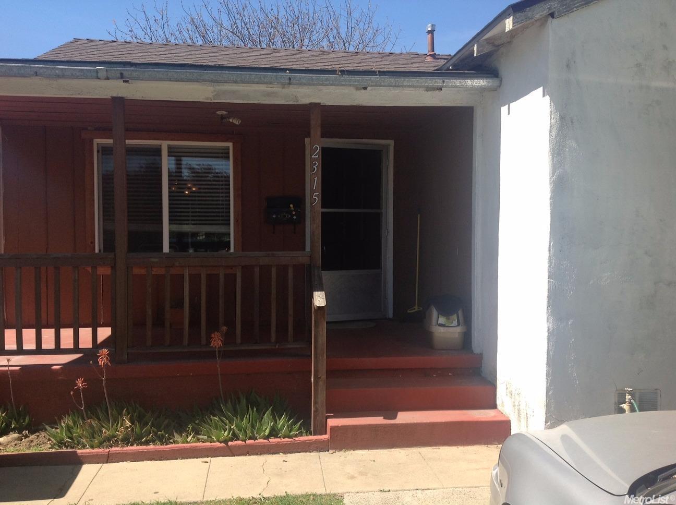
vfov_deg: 40.6
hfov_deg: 52.7
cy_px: 252
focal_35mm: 35
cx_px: 338
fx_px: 682
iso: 80
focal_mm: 4.28
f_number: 2.4
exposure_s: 1/1080
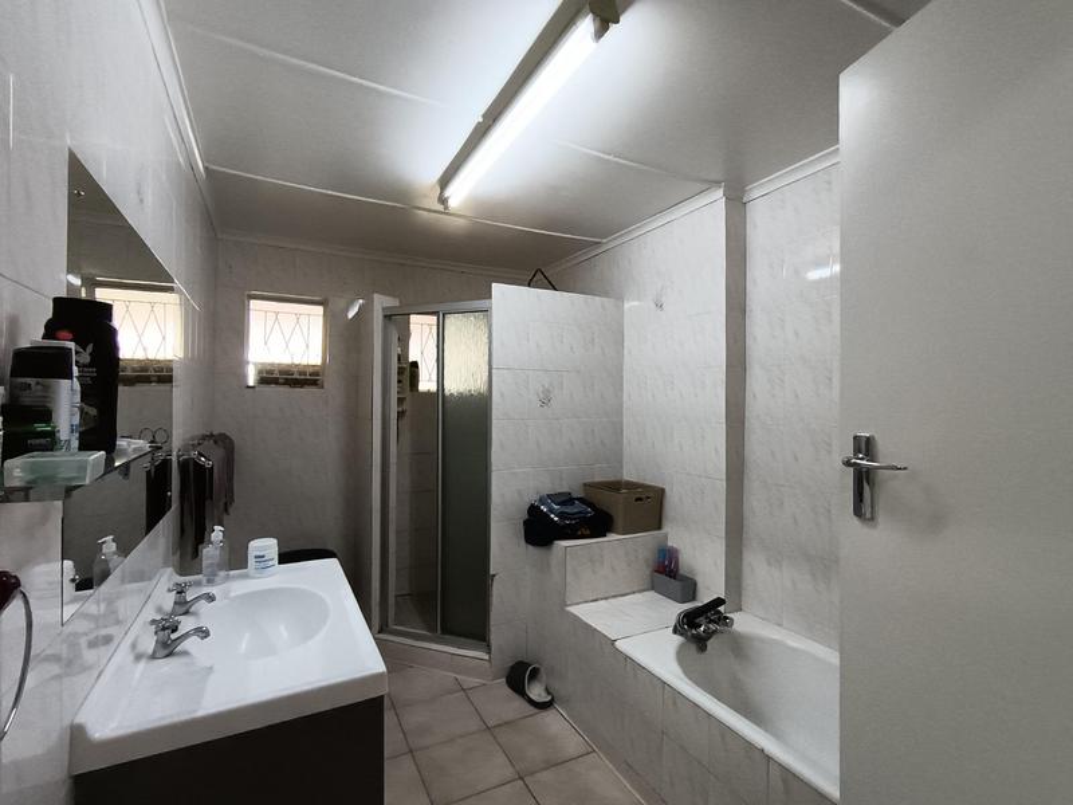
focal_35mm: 17
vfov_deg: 74.7
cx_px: 536
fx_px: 527
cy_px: 402
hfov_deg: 91.0
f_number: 2.2
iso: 516
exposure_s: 1/50
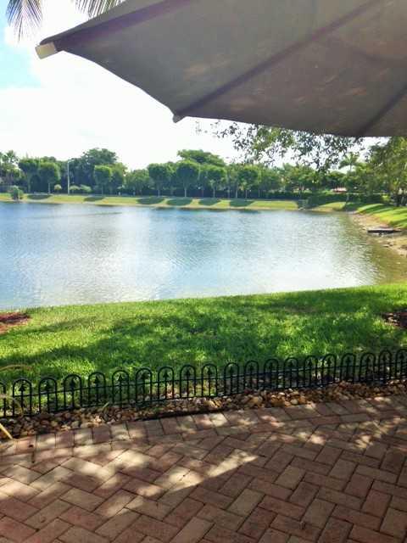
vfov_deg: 55.4
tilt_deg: -9.8
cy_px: 272
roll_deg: -1.5
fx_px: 517
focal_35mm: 33
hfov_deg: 42.9
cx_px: 204
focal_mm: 4.12
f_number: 2.4
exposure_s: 1/851
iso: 50
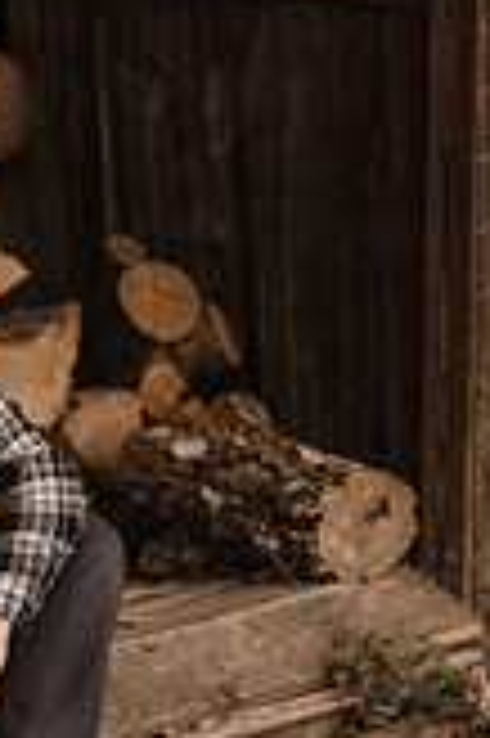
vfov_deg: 8.8
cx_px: -108
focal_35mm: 233
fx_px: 4767
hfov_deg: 5.9
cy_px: 382
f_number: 1.6
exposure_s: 1/2000
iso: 125
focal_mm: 85
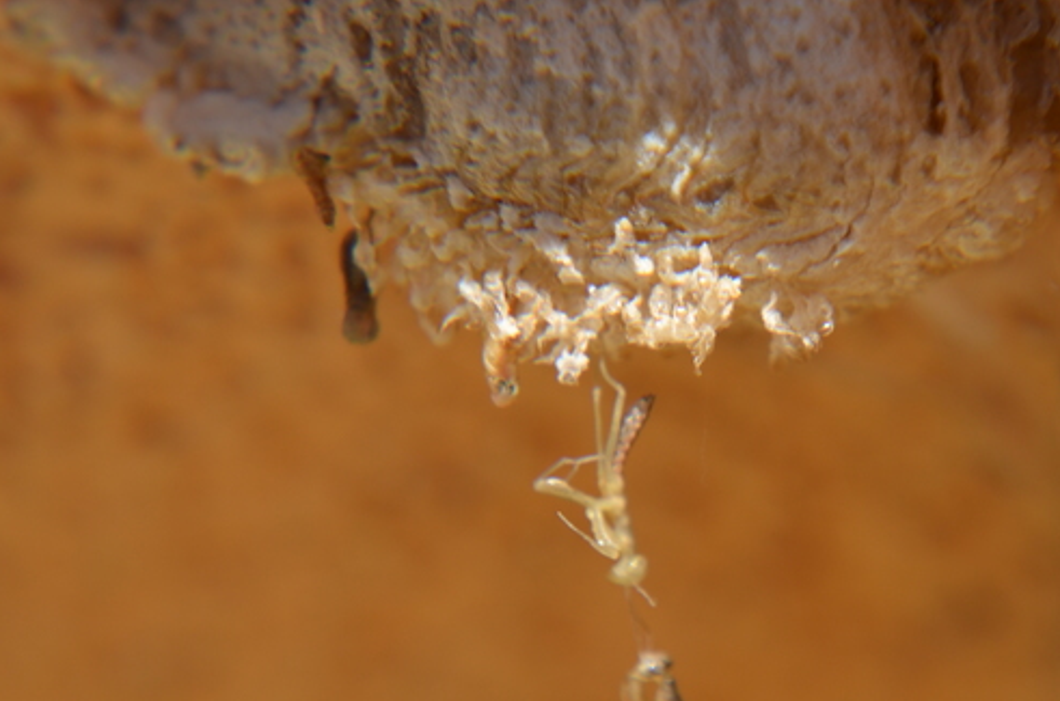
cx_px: 738
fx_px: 9107
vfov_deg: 4.4
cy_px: 535
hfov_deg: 6.7
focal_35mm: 310
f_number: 5.6
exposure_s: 1/400
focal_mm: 105
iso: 100
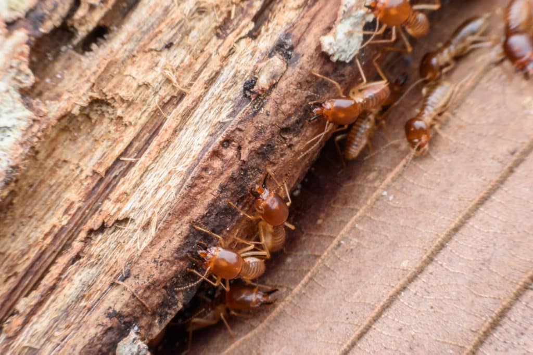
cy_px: 178
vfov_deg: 43.6
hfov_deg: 61.9
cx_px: 266
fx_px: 444
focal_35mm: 30
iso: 100
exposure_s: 1/125
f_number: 22
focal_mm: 20
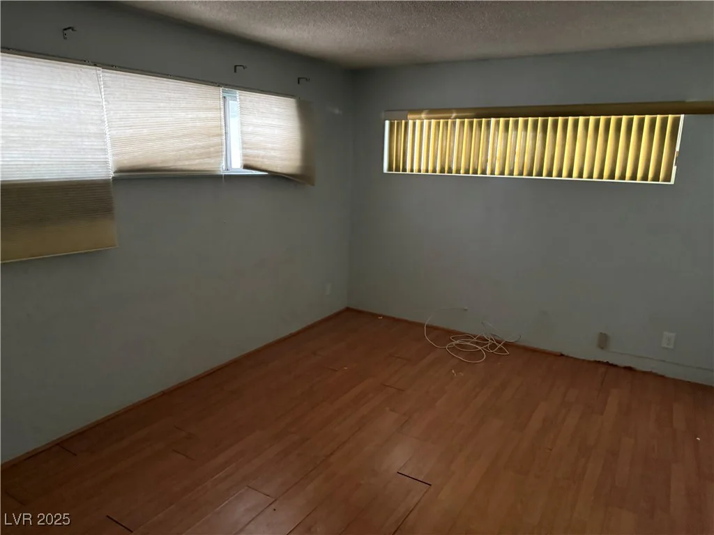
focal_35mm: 24
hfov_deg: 71.6
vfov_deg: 56.8
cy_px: 268
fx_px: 495
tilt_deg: -11.9
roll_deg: -0.8
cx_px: 357
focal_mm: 6.76
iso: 1000
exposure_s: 1/38
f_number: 1.78
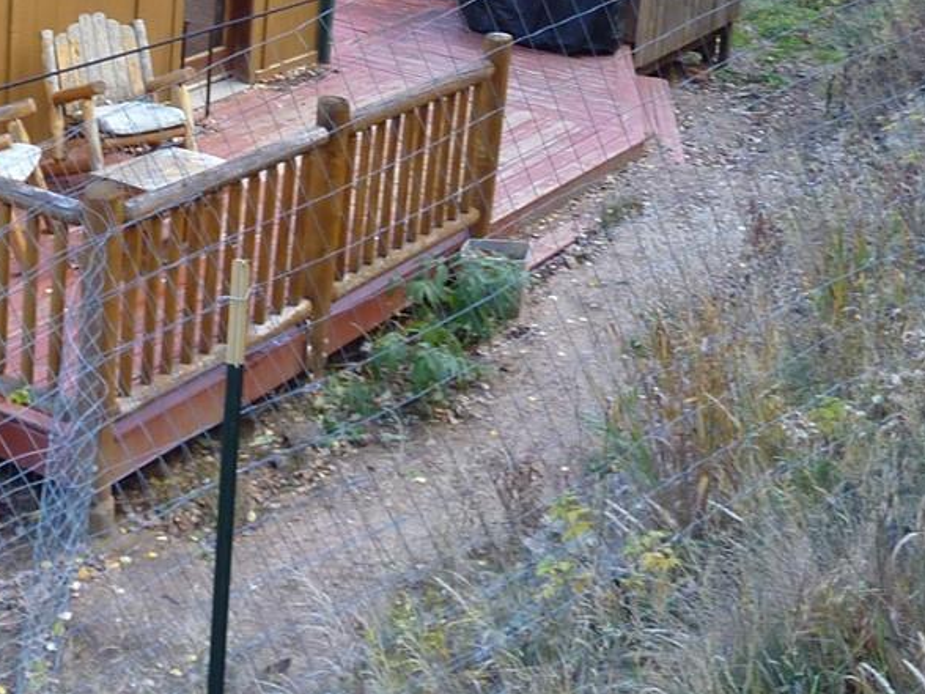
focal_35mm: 68
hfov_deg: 27.7
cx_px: 129
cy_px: -195
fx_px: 1817
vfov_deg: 19.9
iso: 100
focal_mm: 4.1
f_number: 3.3
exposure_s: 1/30
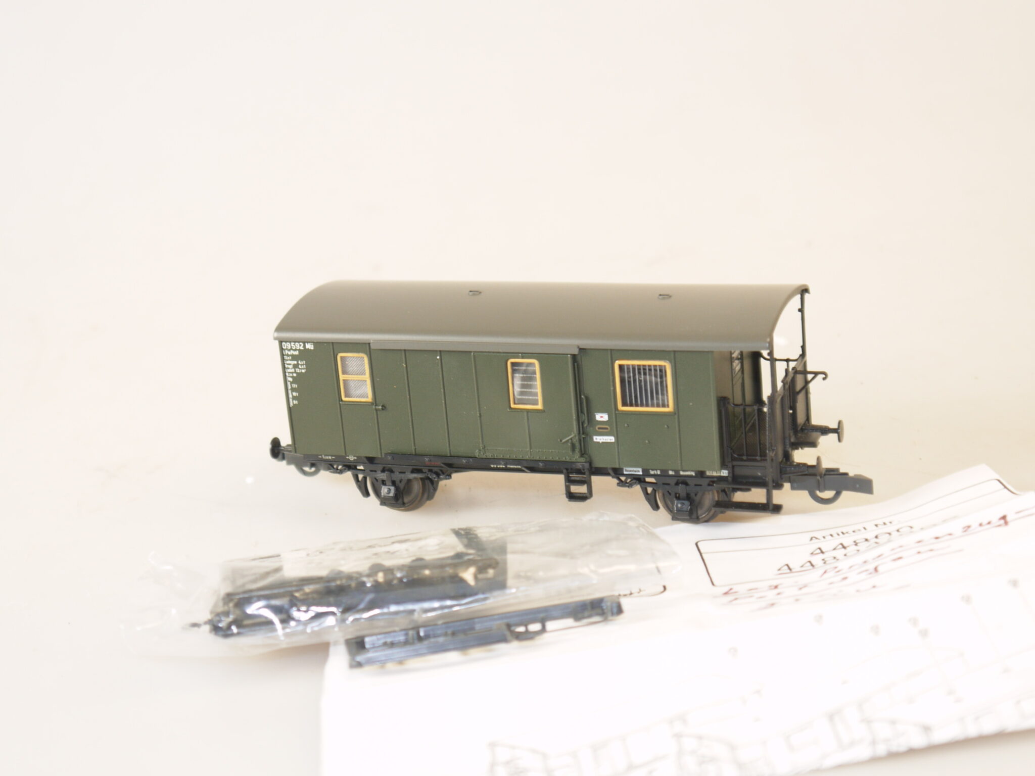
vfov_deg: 21.0
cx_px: 518
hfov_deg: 27.8
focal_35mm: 70
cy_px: 388
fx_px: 2093
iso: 100
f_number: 4.6
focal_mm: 25
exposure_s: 1/25
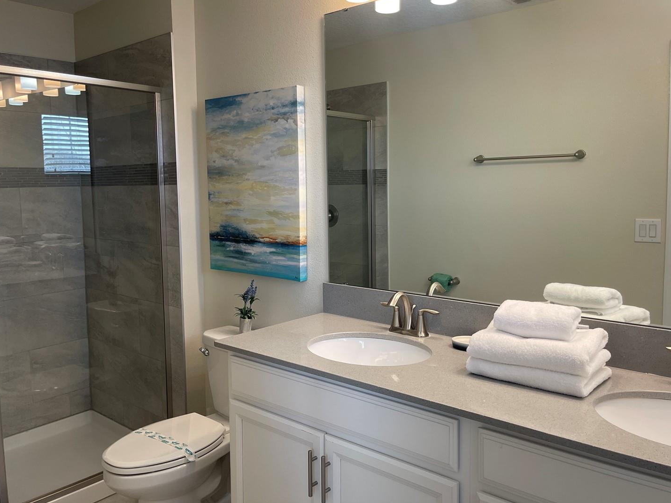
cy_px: 225
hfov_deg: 63.5
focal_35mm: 28
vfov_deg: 49.6
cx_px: 340
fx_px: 543
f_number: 1.6
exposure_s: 1/120
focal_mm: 5.1
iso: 100
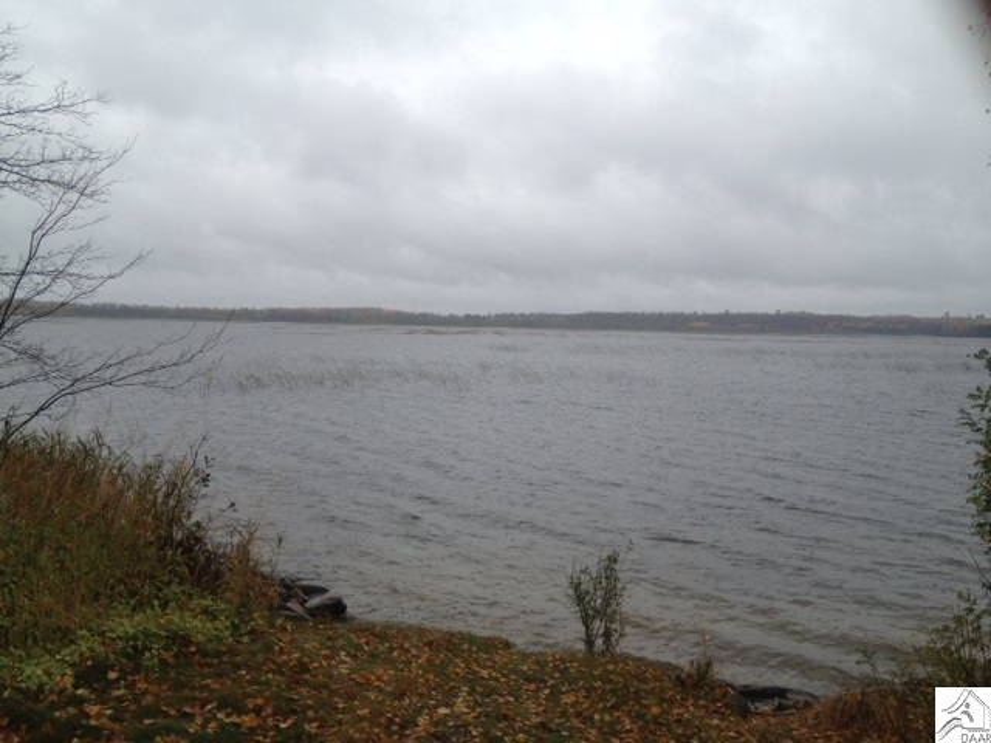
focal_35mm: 35
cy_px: 372
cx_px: 496
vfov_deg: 40.7
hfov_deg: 52.6
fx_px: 1002
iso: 50
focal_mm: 4.28
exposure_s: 1/280
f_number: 2.4
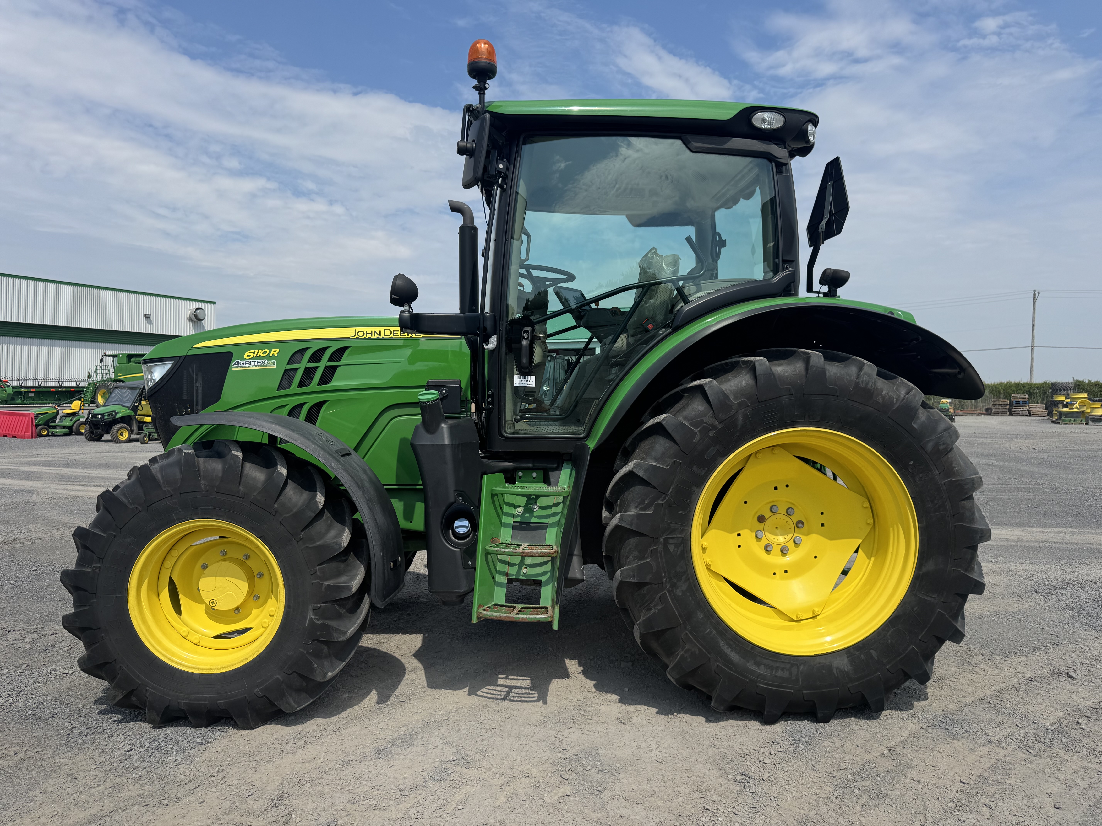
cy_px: 413
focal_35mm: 24
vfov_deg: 56.8
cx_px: 551
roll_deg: +1.2
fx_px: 764
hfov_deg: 71.6
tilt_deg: +0.3
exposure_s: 1/5814
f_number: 1.78
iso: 80
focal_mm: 6.76
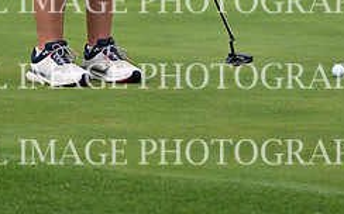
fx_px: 4093
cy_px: -189
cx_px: 129
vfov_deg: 3.0
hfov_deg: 4.8
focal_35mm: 437
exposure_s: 1/1000
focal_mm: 120
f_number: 2.8
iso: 125
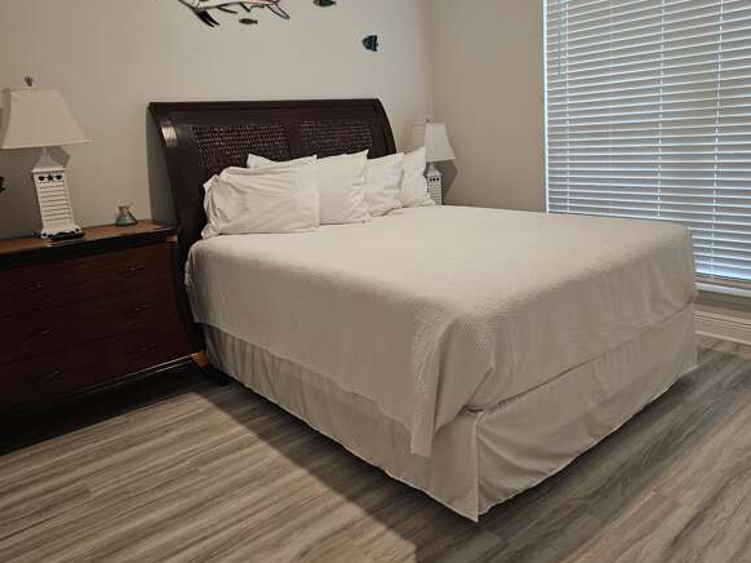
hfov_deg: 65.3
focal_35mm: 27
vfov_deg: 51.2
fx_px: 586
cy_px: 249
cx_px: 401
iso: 400
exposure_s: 1/120
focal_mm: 6.3
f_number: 1.7
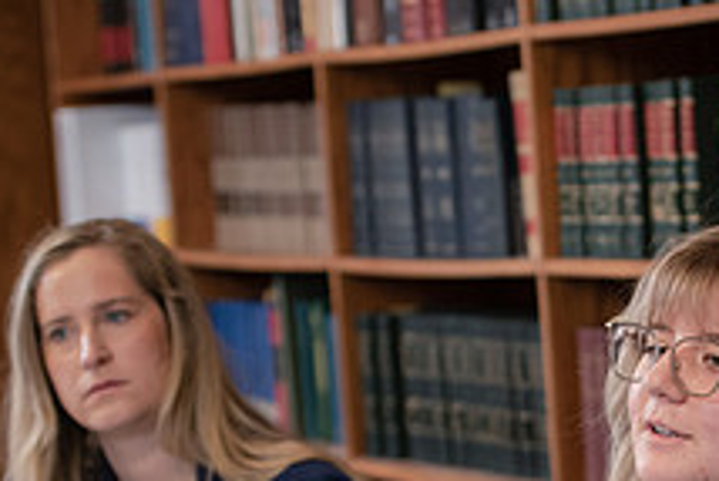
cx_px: 689
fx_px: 3797
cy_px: 624
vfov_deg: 7.2
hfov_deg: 10.7
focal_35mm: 190
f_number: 3.5
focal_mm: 70
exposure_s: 1/125
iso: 1000
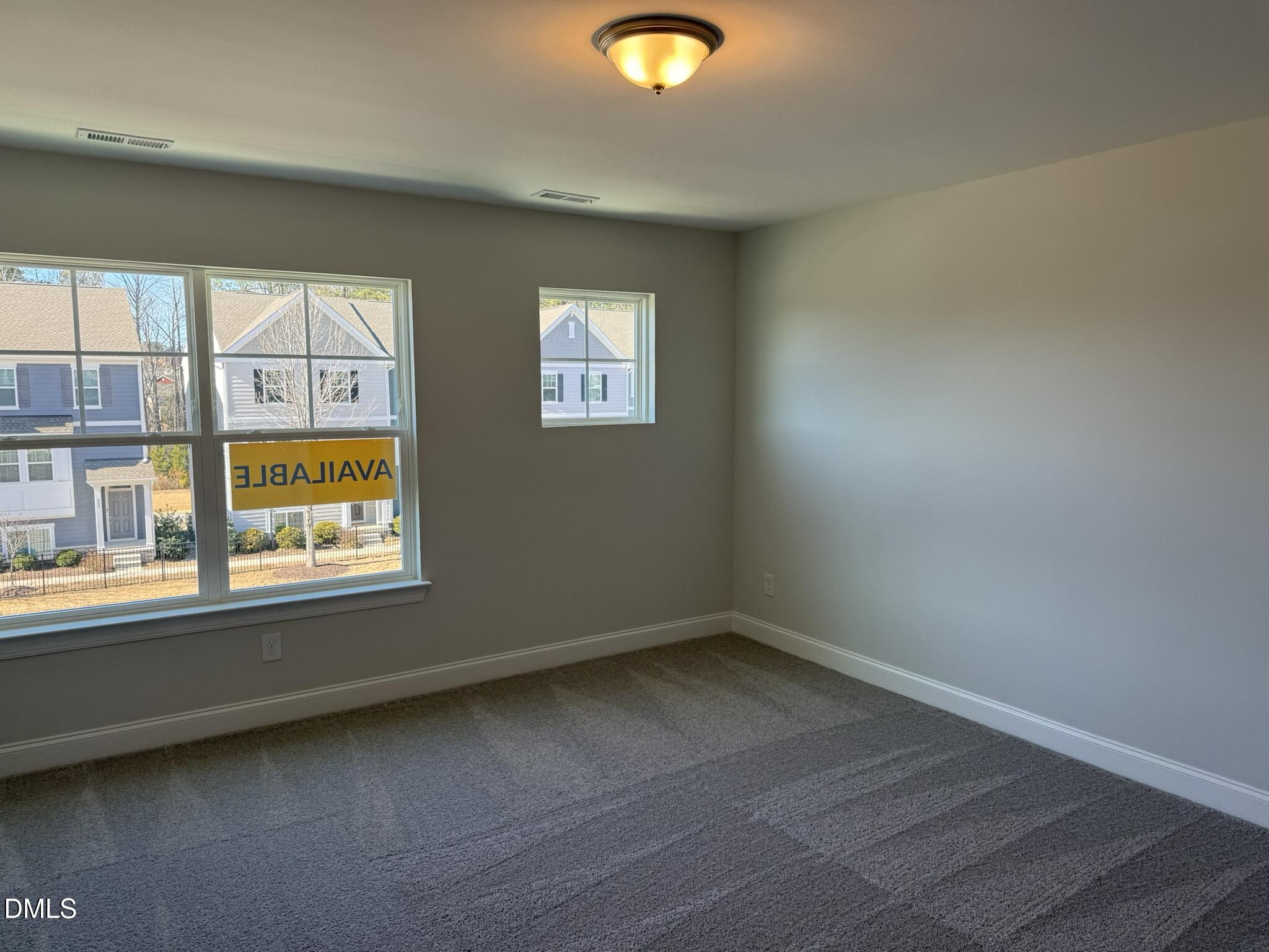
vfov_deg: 56.8
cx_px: 634
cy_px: 476
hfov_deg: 71.6
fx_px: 880
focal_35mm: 24
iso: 80
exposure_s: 1/203
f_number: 1.78
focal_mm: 6.76
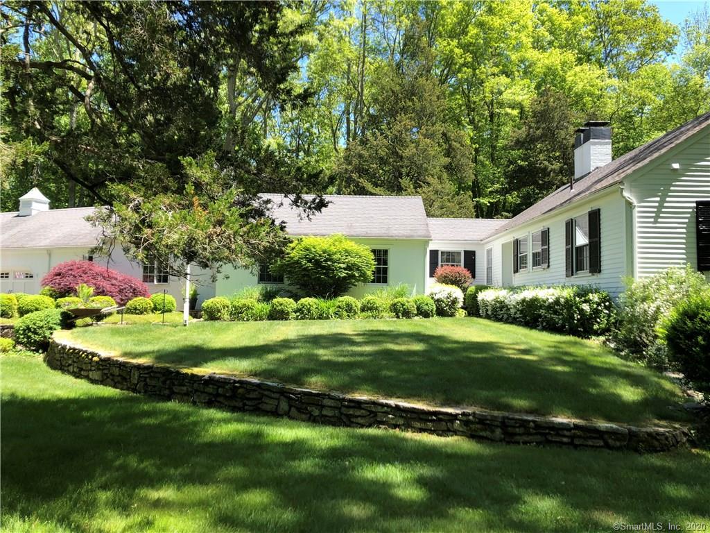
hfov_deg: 63.4
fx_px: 574
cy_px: 266
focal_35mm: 28
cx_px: 355
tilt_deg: +4.0
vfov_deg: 49.7
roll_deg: -0.7
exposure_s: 1/400
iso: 20
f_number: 1.8
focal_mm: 3.99
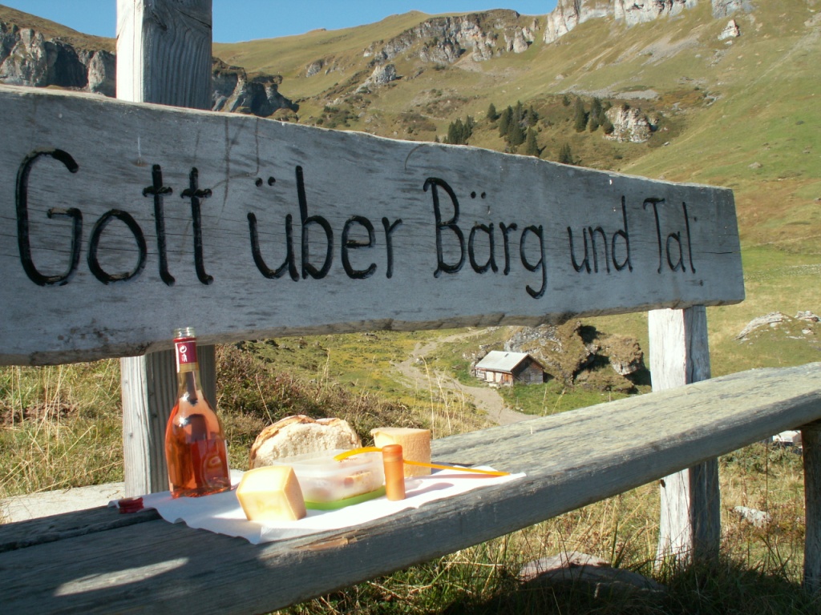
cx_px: 410
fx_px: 830
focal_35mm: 35
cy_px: 308
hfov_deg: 52.6
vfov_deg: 40.7
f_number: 5.6
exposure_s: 1/160
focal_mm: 5.86
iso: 50
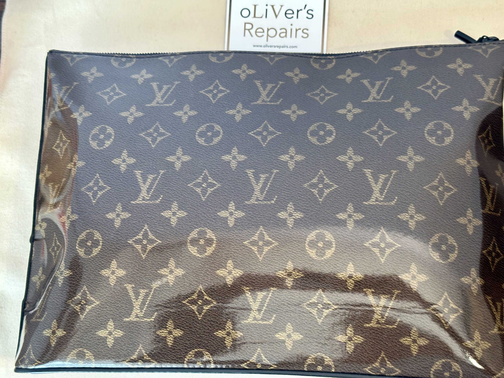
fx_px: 699
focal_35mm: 48
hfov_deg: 39.7
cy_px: 189
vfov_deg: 30.3
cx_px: 252
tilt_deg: -77.9
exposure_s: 1/50
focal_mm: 6.86
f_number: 1.78
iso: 125
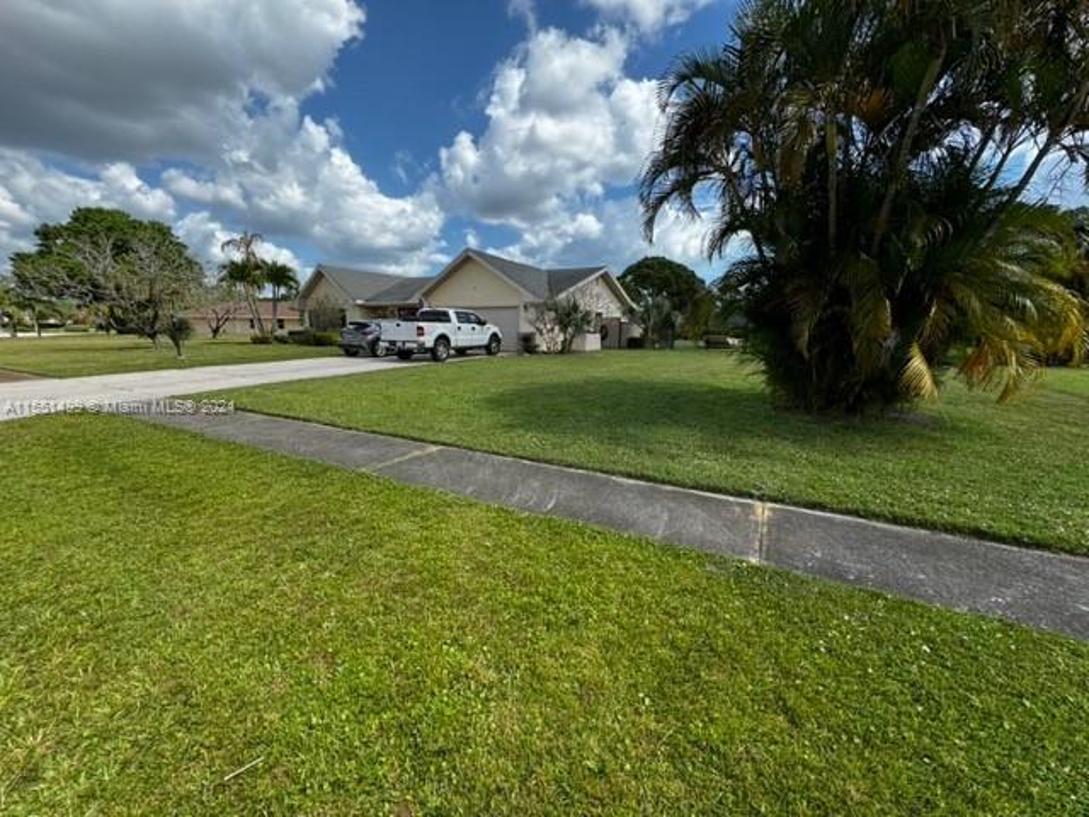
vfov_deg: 85.7
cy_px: 408
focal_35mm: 14
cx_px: 544
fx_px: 440
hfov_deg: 102.1
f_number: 2.2
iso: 40
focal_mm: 2.22
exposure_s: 1/1020
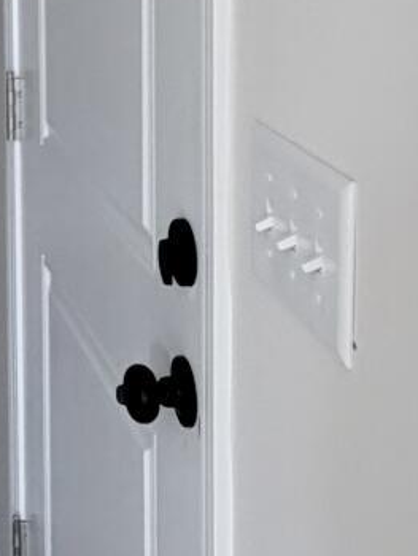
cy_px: -35
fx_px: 1286
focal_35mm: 80
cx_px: -205
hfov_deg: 16.8
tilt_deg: -5.4
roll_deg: +2.4
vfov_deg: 23.1
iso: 320
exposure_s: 1/105
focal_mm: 2.22
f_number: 2.2
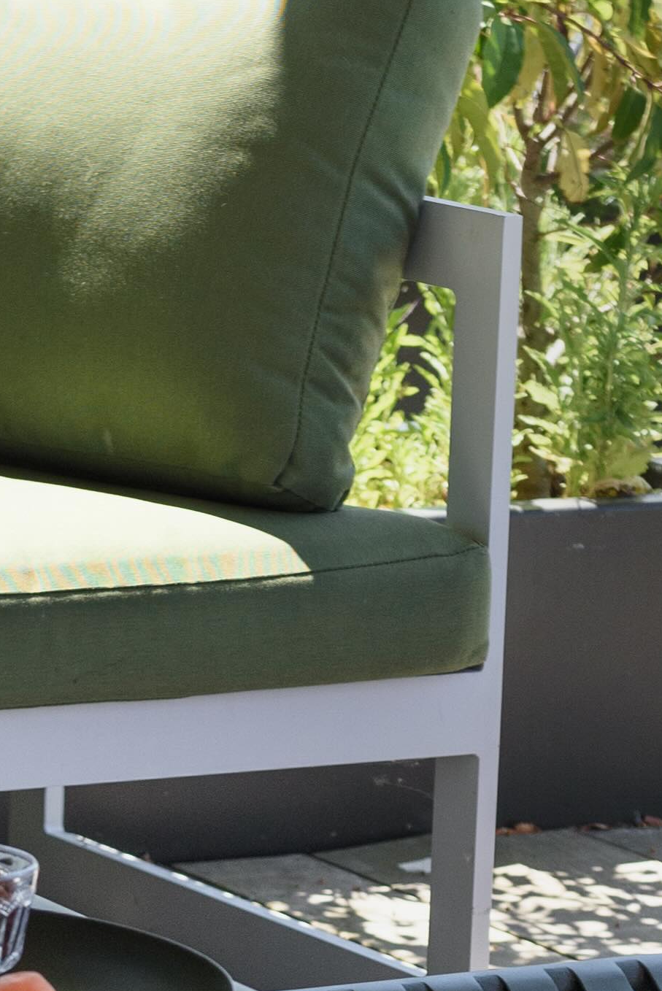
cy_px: 1220
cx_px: 231
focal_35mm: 230
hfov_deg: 6.0
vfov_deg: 8.8
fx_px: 6336
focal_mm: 52
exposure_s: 1/1000
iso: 400
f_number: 4
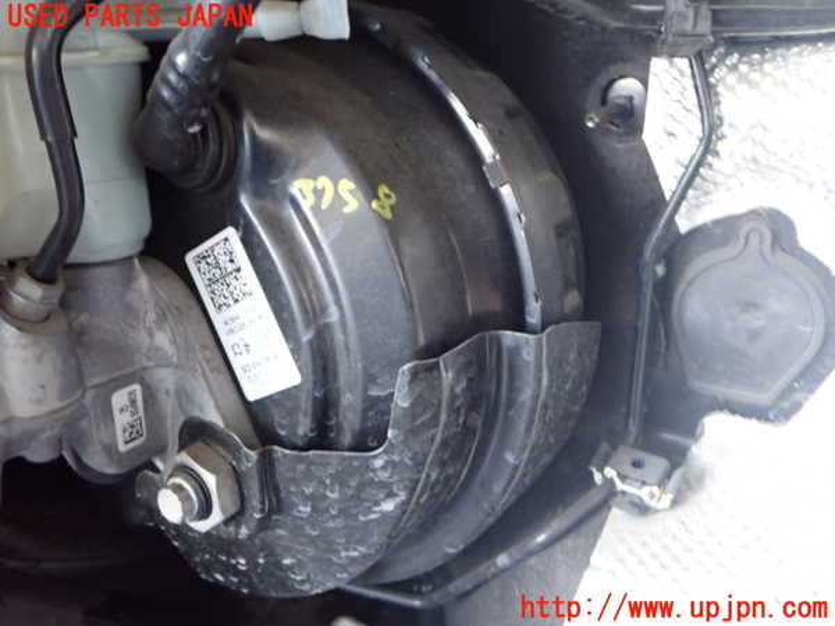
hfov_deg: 60.0
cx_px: 418
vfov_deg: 46.8
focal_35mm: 30
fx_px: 724
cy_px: 313
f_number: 2.3
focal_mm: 5.4
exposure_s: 1/30
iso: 640
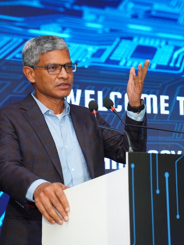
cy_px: 123
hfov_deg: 19.6
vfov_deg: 26.3
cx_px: 158
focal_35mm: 74
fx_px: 525
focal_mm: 51
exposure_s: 1/160
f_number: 5.6
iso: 1600
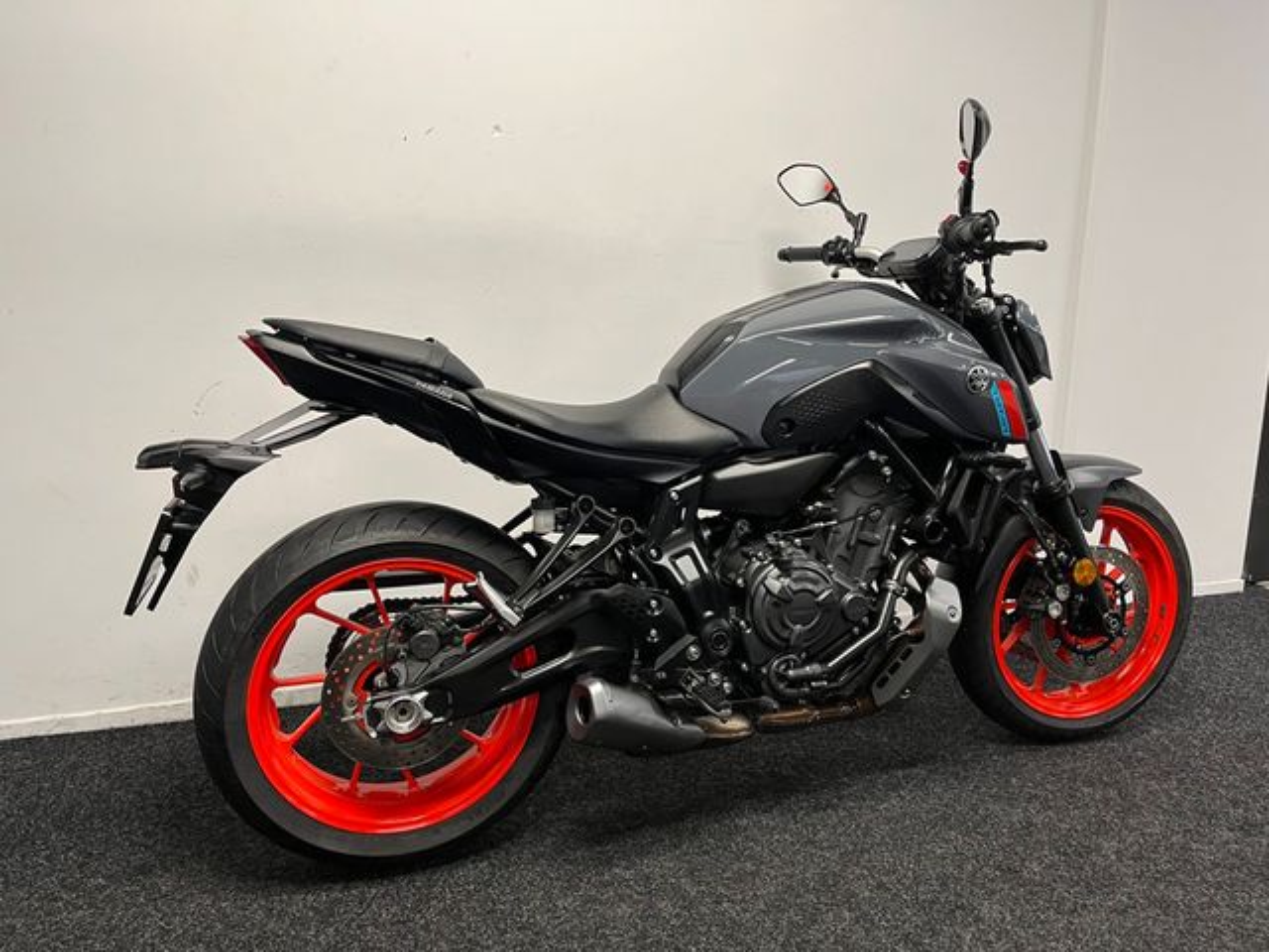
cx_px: 634
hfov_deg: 67.3
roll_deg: +0.2
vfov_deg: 53.1
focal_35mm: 26
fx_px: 953
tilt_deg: -12.0
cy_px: 476
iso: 100
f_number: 1.6
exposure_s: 1/50
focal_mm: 5.1
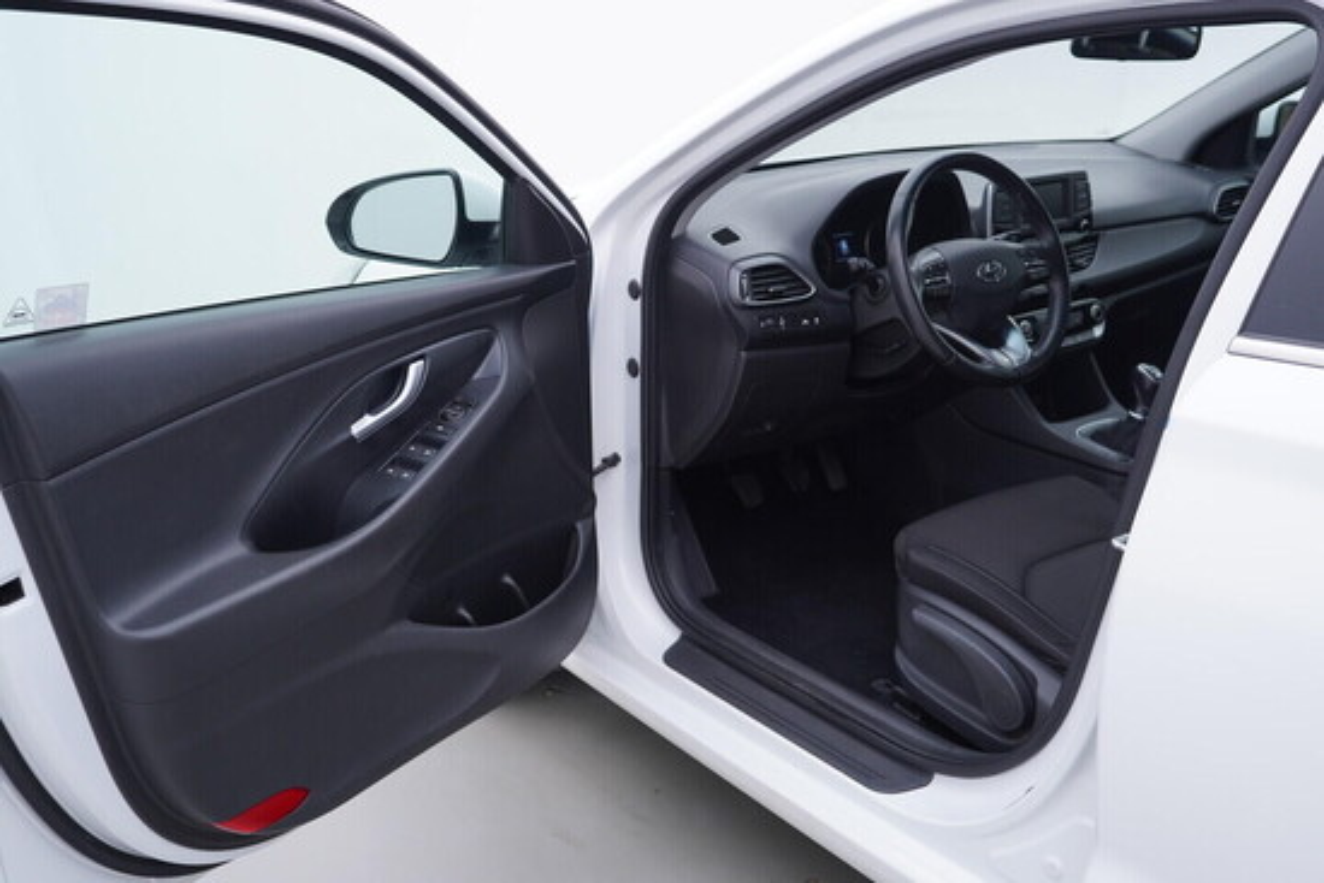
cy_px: 442
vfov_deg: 36.9
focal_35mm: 36
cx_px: 662
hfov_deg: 53.1
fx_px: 1324
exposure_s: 1/60
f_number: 3.2
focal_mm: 24
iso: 125
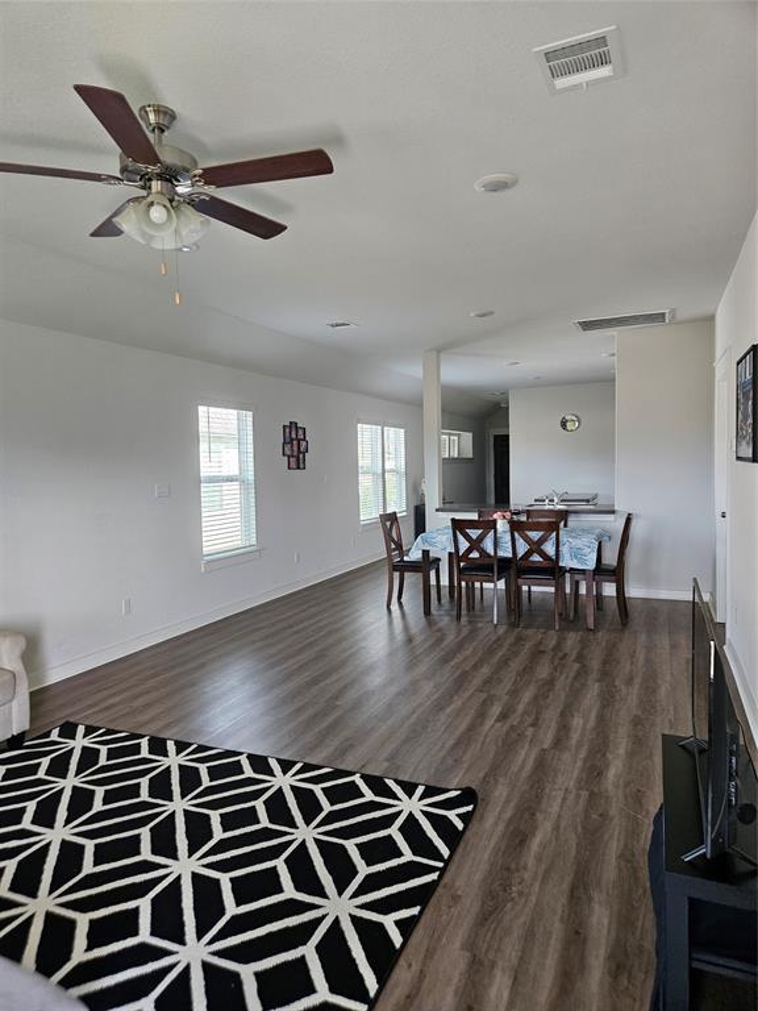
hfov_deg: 58.9
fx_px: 672
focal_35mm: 23
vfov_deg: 73.9
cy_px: 506
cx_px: 379
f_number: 1.8
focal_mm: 5.4
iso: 200
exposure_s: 1/120
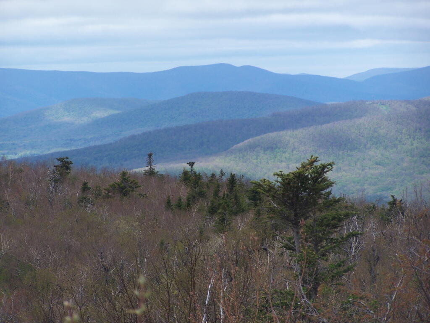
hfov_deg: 8.3
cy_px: 162
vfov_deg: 6.2
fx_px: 2956
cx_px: 215
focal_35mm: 238
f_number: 3.3
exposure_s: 1/800
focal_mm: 39.5
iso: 80
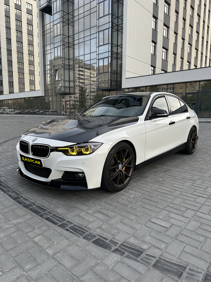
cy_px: 141
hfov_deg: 56.8
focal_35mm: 24
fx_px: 195
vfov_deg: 71.6
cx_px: 106
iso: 80
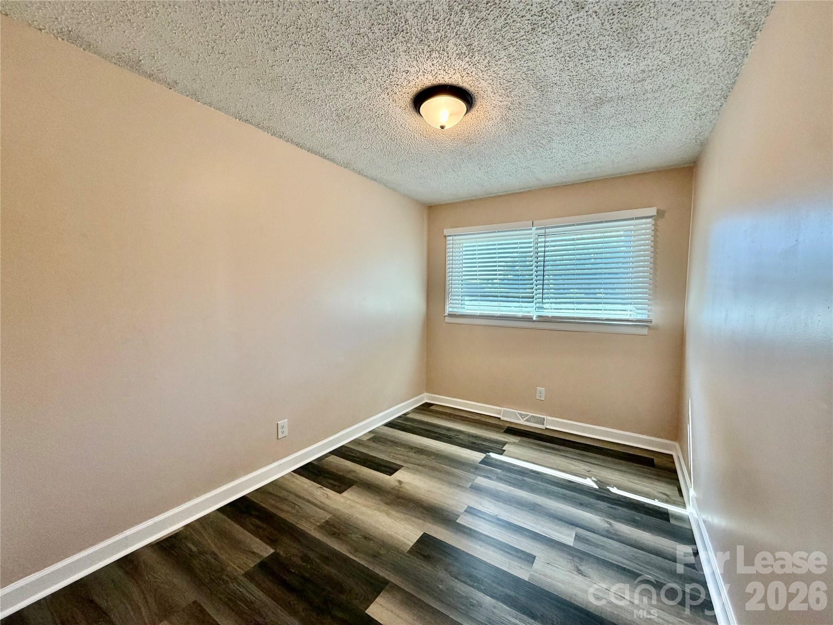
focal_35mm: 14
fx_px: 337
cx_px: 416
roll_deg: -0.8
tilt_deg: -3.1
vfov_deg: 85.7
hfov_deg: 102.1
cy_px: 312
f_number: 2.2
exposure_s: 1/120
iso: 200
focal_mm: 2.22
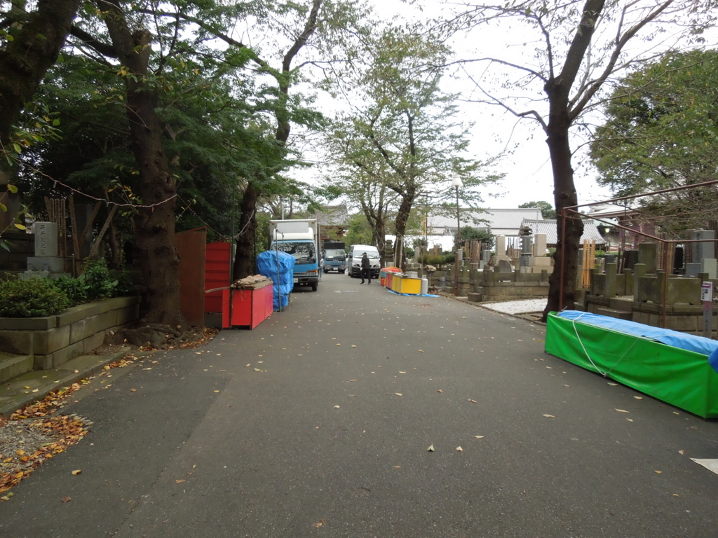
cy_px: 269
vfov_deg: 54.9
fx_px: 519
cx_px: 359
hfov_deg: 69.4
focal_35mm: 25
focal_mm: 4.5
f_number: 3.3
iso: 450
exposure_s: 1/125
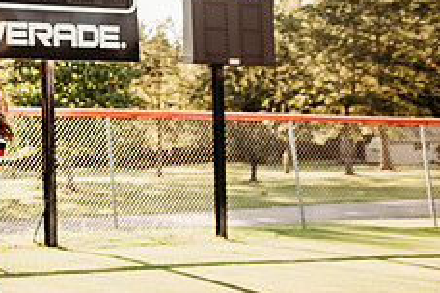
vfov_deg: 22.1
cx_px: -102
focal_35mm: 61
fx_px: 745
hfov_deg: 28.2
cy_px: 84
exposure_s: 1/640
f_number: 2.8
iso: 200
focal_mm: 24
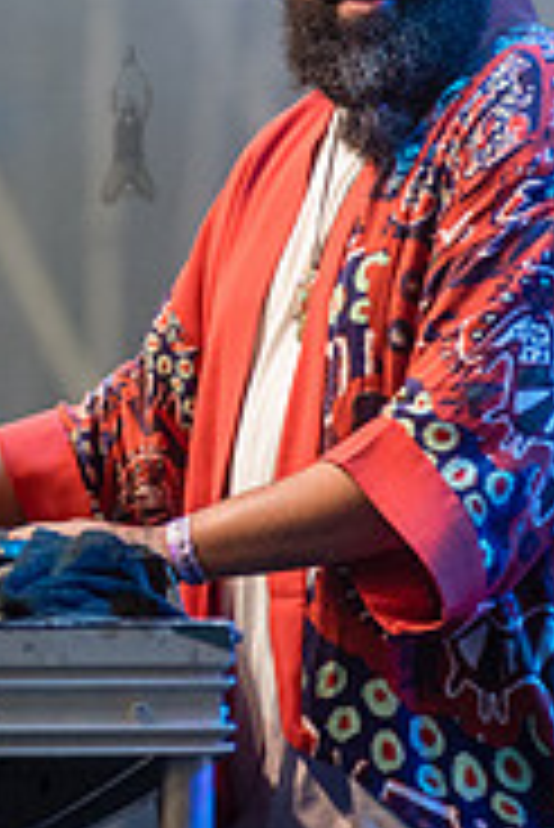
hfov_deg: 2.1
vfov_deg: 3.1
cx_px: 126
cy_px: 124
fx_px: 15459
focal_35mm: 671
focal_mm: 200
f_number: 3.5
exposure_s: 1/400
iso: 2000
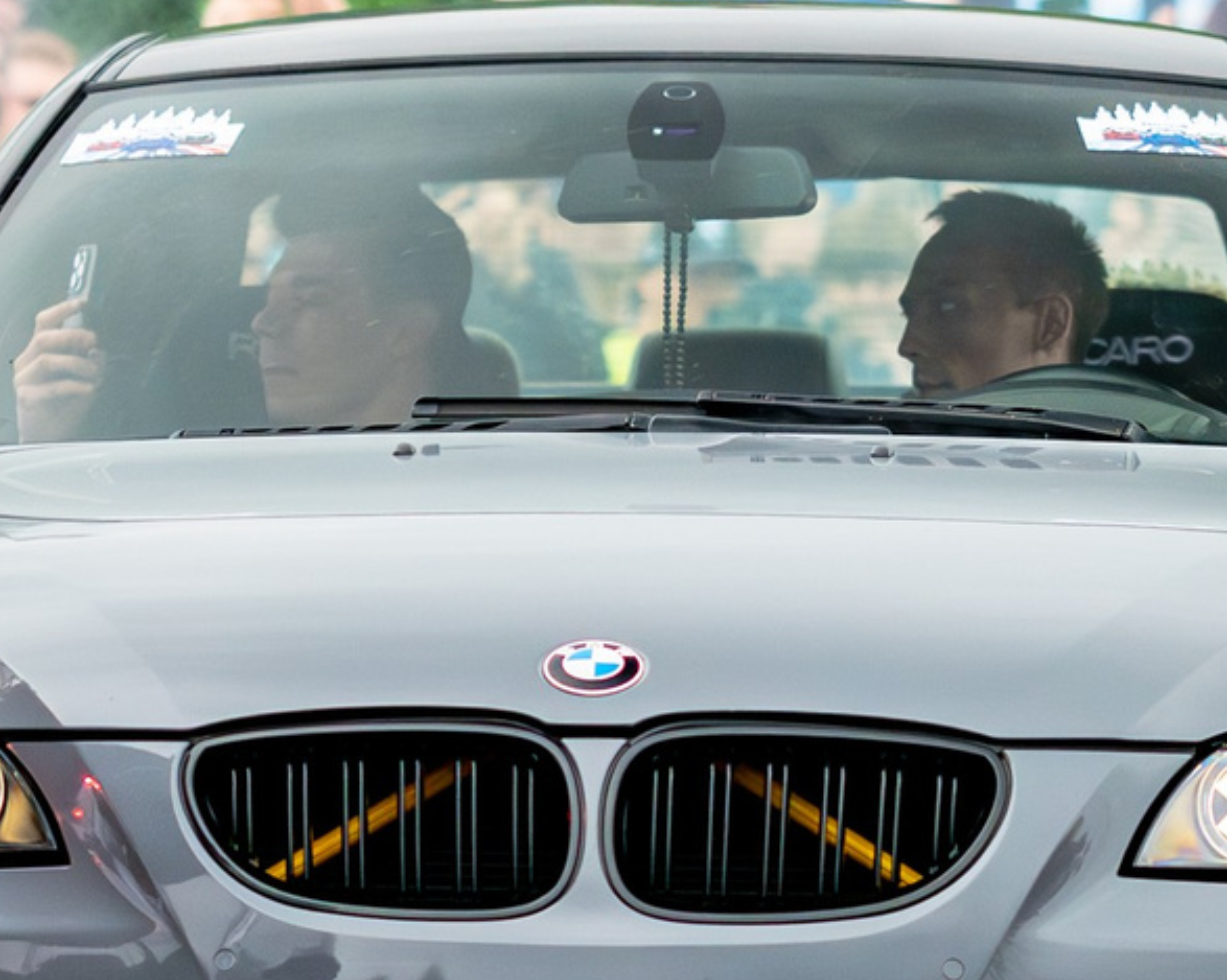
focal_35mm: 382
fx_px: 13865
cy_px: 635
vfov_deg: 4.0
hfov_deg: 5.1
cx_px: 759
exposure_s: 1/640
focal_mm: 85
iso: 800
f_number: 2.2
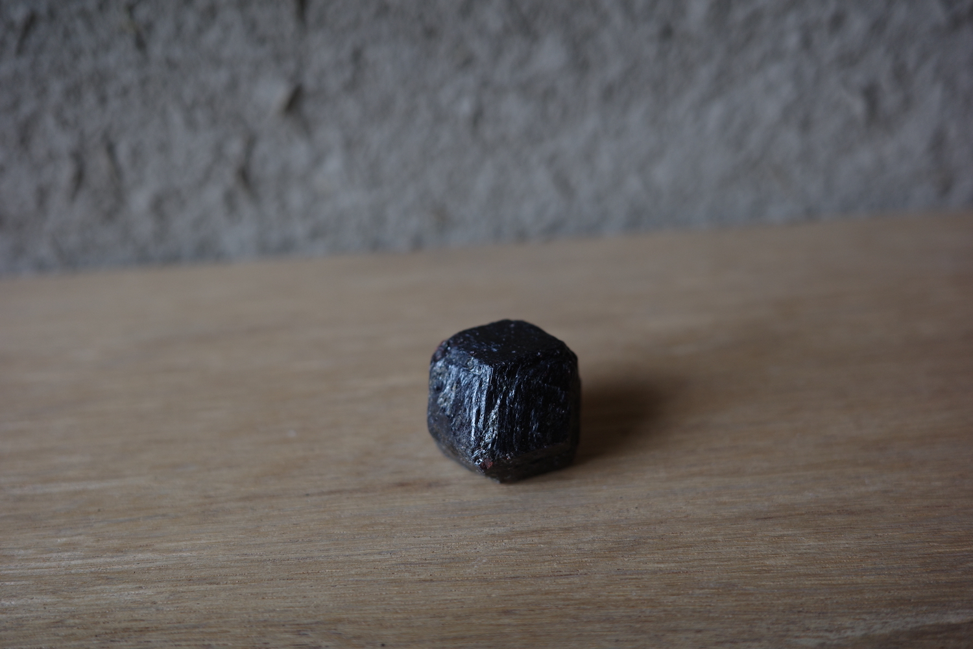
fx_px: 1081
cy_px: 324
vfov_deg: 33.4
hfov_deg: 48.5
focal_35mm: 40
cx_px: 486
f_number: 2.8
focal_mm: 26
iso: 200
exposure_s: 1/100
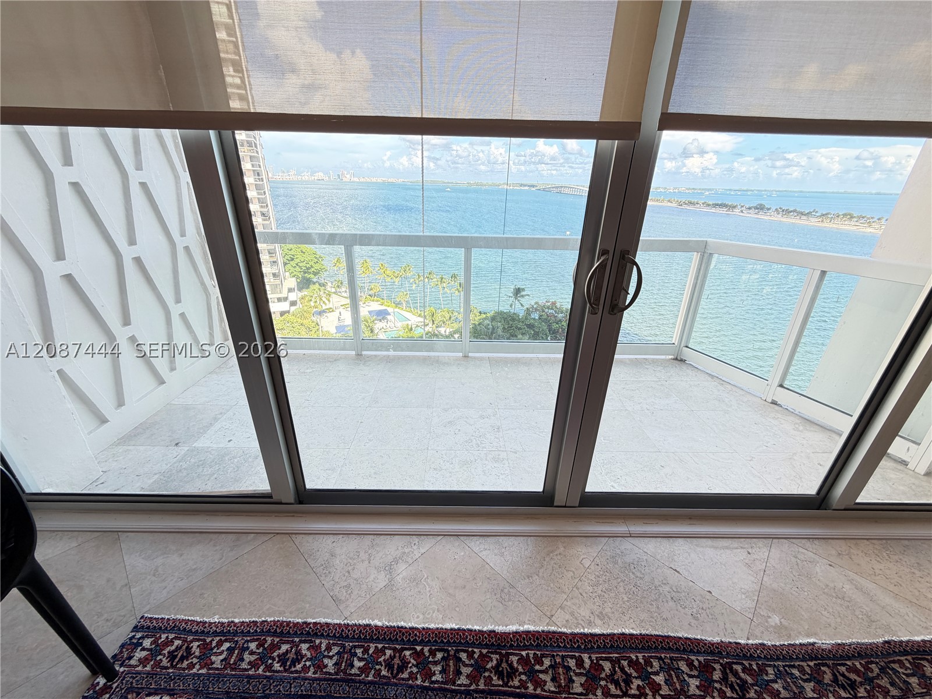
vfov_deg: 85.7
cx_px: 466
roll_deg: -0.8
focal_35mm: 14
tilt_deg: -23.1
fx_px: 377
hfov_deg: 102.1
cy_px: 350
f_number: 2.2
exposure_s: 1/121
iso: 80
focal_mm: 2.22
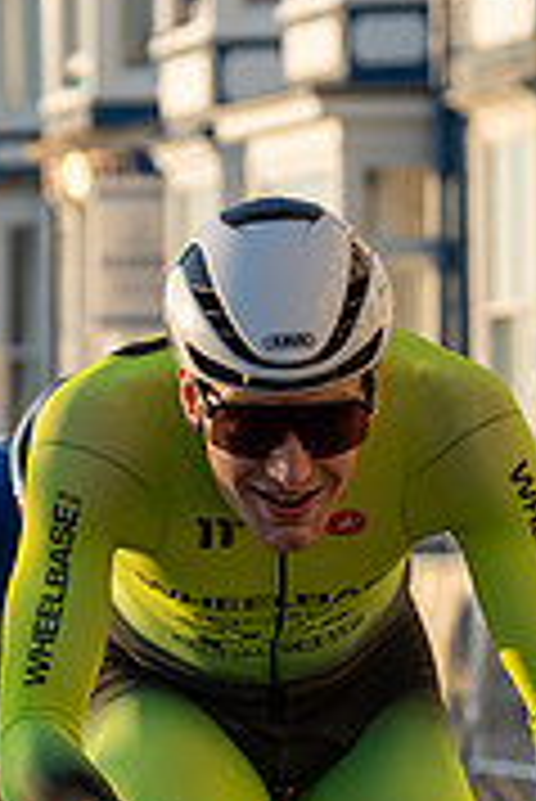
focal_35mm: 312
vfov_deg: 6.6
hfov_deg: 4.4
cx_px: 244
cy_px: 732
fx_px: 6954
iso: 200
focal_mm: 70
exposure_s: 1/1000
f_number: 3.5
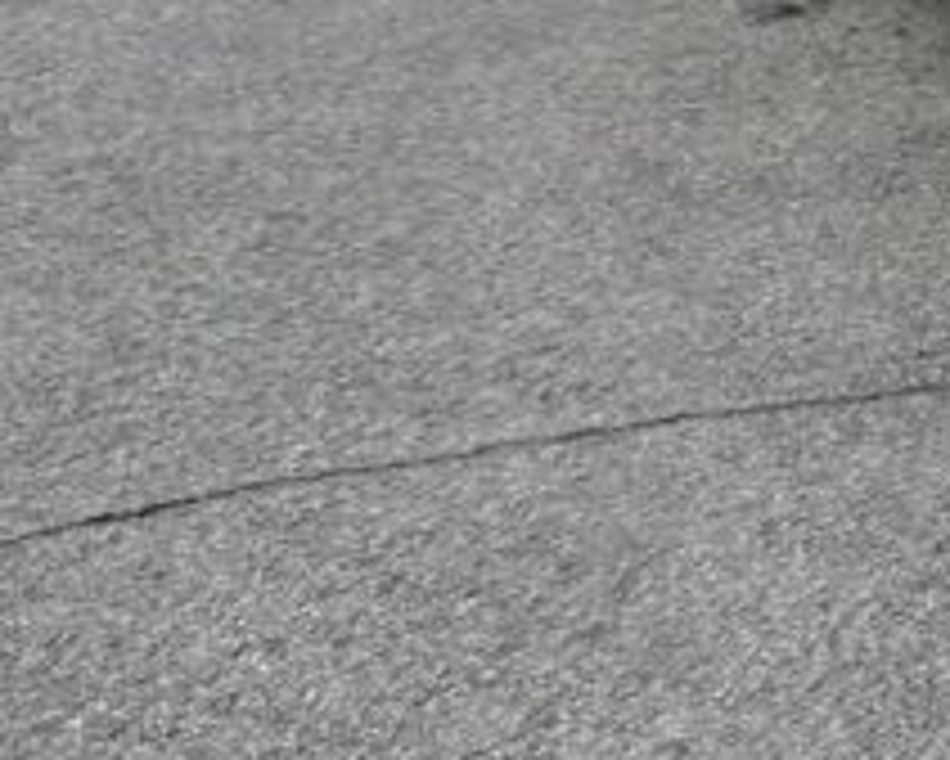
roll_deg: -1.8
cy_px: -373
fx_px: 3460
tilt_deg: -11.6
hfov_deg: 13.5
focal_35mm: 123
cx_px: 1873
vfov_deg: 12.0
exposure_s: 1/2457
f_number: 1.5
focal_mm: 5.7
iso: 50
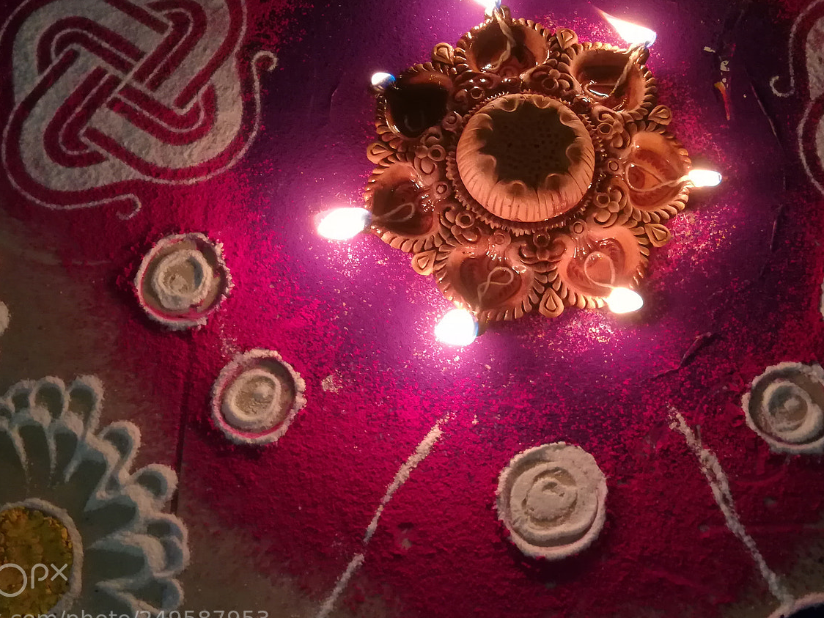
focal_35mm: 37
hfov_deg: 50.0
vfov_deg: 38.5
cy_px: 237
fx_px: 881
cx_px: 472
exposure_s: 1/25
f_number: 2.2
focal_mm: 3.83
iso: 320
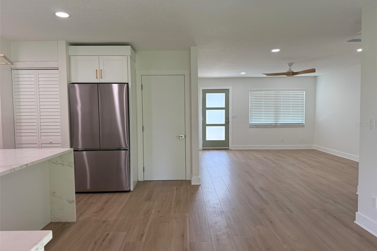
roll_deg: +0.3
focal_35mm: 25
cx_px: 188
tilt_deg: -2.5
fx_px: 262
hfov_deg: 71.5
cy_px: 125
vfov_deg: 51.3
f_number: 1.78
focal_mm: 6.76
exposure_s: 1/240
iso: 200
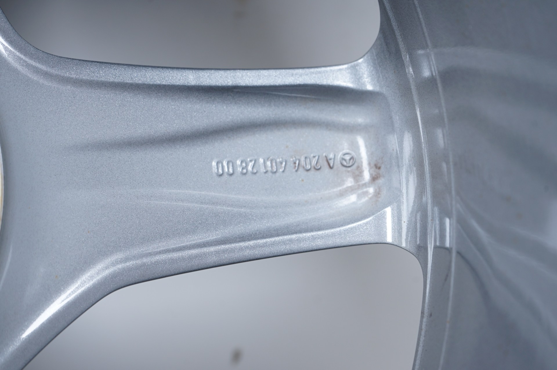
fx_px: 989
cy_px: 185
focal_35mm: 64
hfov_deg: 31.4
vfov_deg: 21.2
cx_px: 278
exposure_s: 1/100
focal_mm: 64
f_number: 7.1
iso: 250
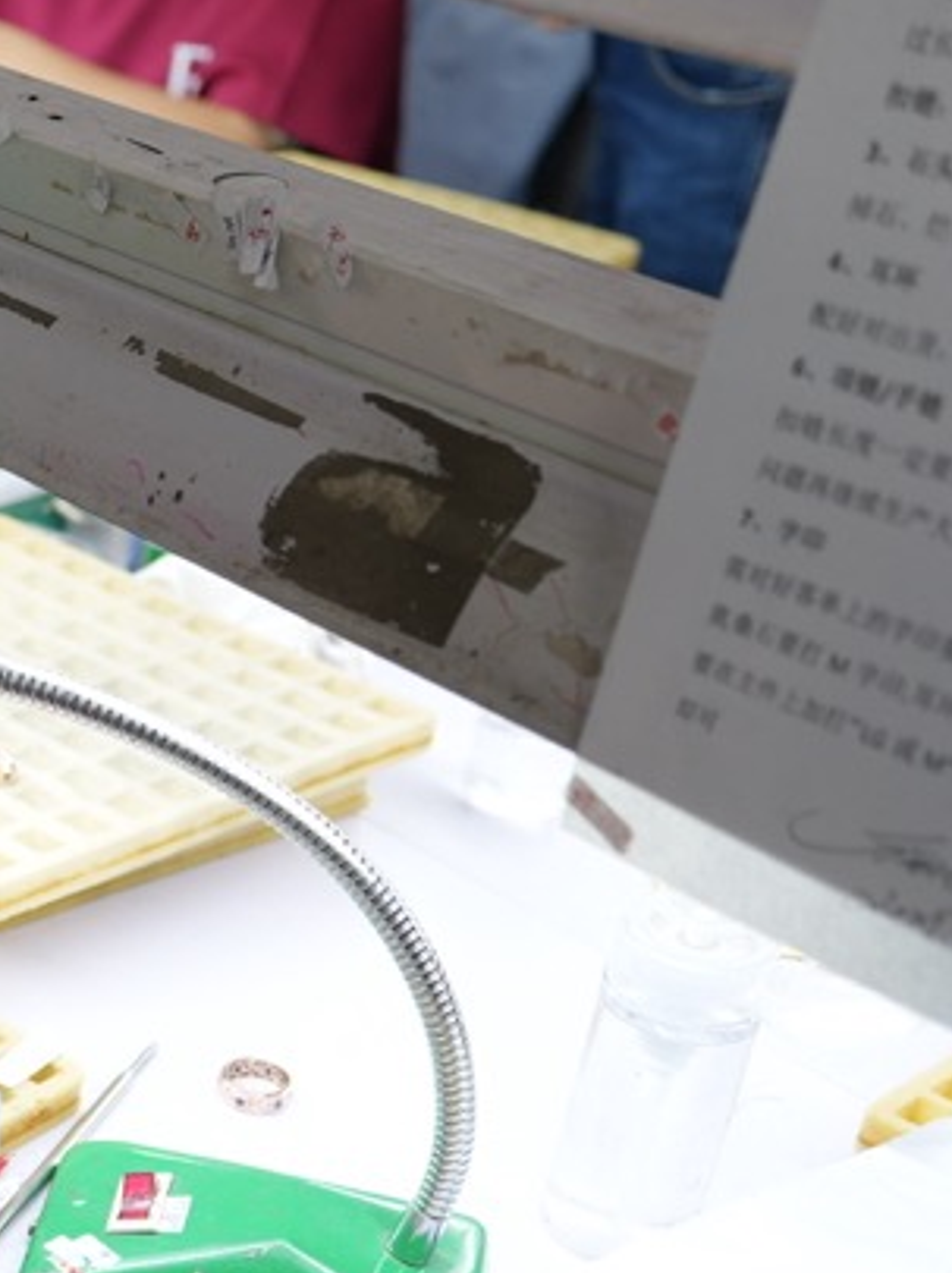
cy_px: 979
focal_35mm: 73
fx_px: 2681
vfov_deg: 26.3
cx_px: -606
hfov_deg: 17.4
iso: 100
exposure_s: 1/60
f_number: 2.8
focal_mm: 24
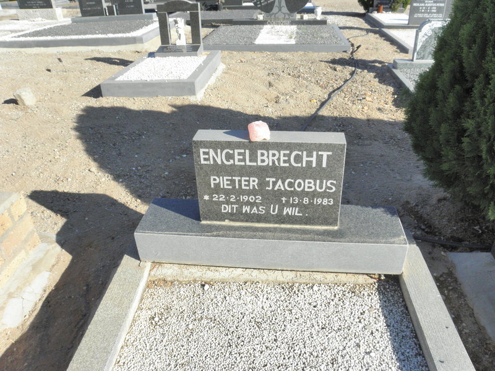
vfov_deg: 53.1
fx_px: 372
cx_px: 248
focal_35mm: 26
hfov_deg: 67.3
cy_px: 186
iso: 200
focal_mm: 4.6
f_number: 6.3
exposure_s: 1/500
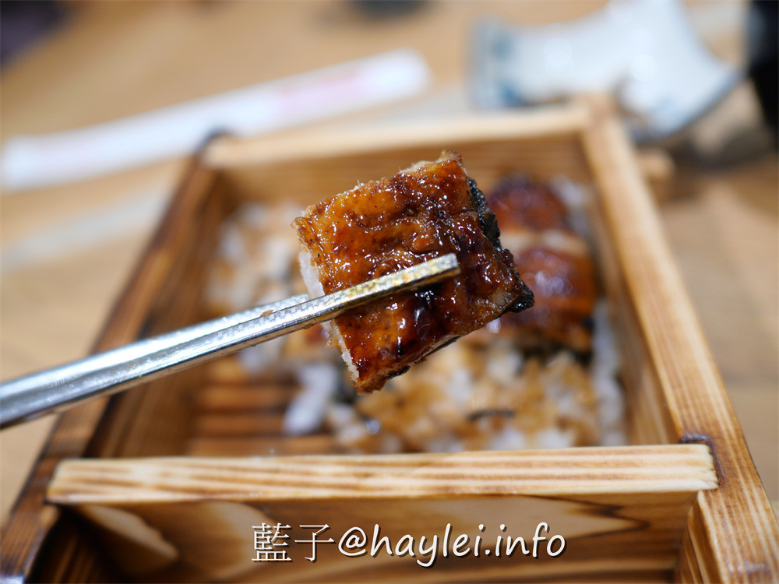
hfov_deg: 60.0
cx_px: 390
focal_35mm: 30
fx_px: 675
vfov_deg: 46.8
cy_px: 292
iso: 200
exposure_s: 1/100
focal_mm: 15
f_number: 1.7
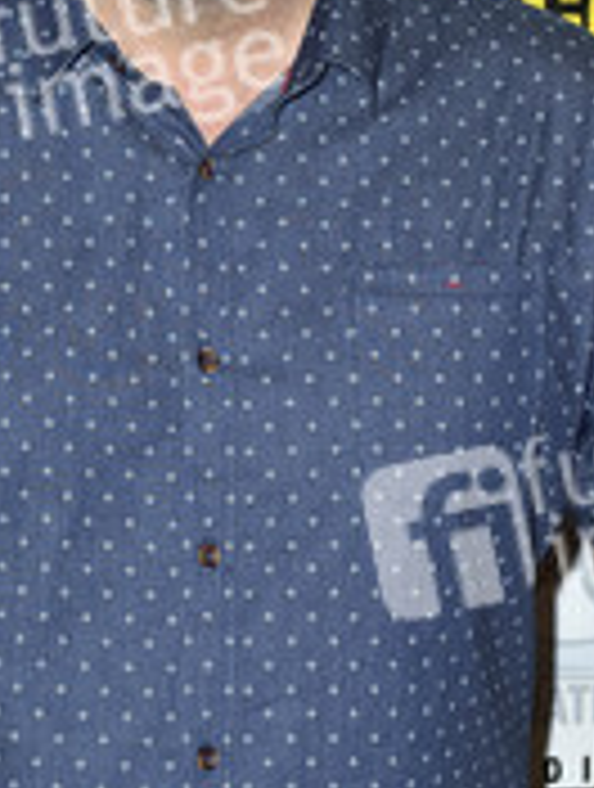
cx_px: 187
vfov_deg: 14.5
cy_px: 288
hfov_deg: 10.9
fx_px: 3100
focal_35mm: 136
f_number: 6.3
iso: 200
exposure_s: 1/250
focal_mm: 62
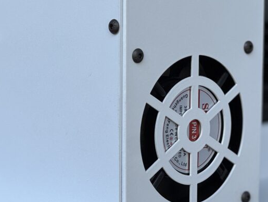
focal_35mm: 153
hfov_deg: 12.9
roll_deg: -0.7
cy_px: 152
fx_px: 1185
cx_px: 181
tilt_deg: -8.4
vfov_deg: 9.7
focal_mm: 9
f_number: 2.8
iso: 50
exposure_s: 1/99
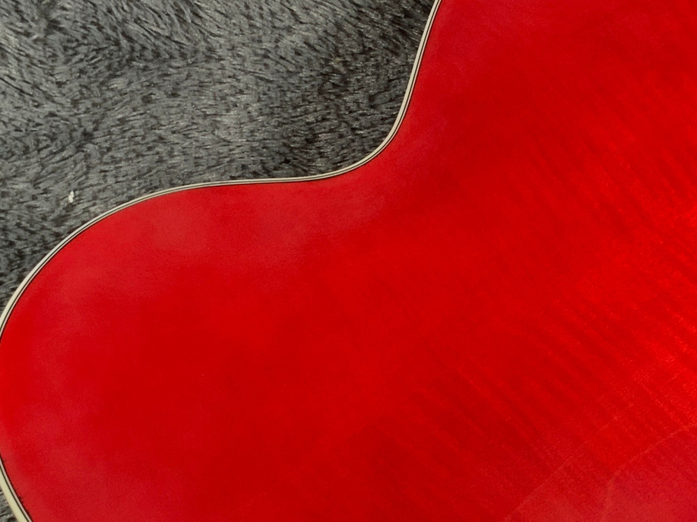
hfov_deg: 23.9
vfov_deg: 18.2
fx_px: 1630
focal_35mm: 81
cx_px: 497
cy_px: 344
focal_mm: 3
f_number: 1.8
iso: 64
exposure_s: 1/78
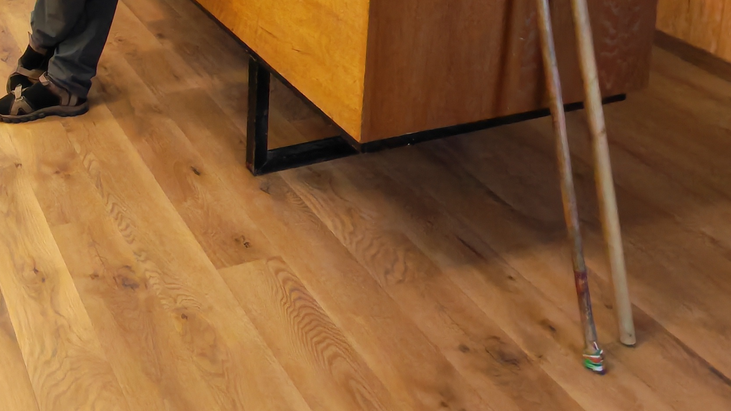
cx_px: 41
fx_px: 814
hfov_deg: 43.2
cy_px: -227
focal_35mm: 42
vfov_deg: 22.5
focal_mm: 1.96
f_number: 2.2
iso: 200
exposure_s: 1/50
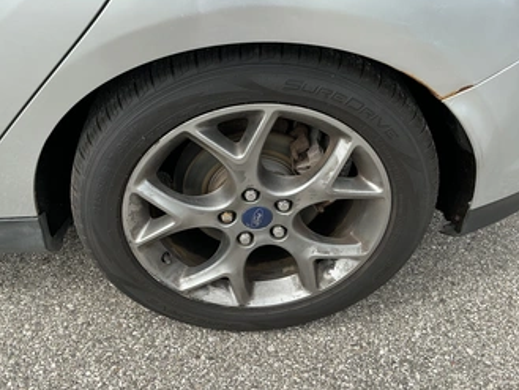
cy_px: 201
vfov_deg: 41.8
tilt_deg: -43.6
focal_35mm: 34
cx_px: 246
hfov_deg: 53.9
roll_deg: -3.4
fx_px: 510
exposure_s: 1/691
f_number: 1.8
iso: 25
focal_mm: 3
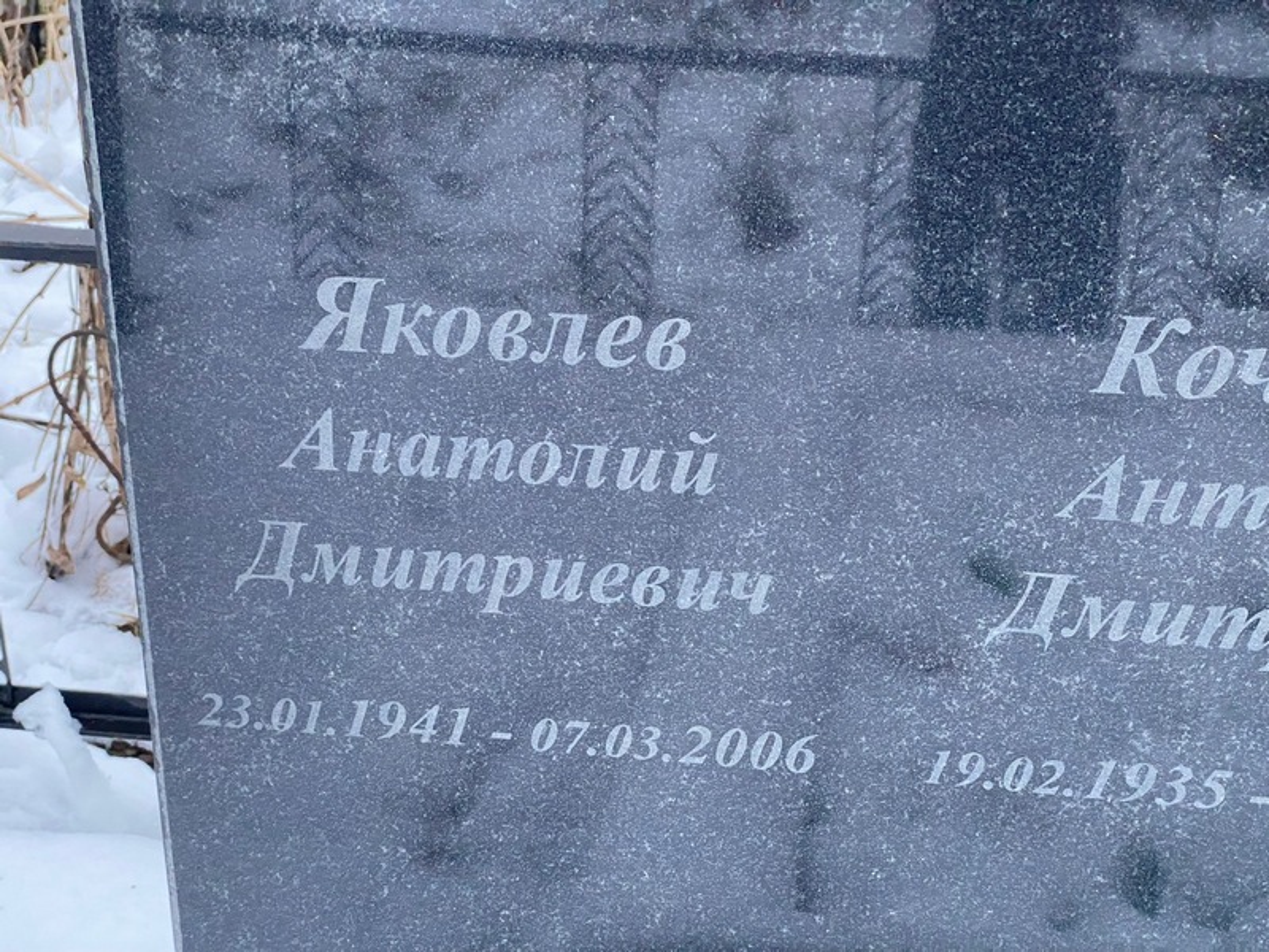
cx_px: 634
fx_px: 1906
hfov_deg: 36.8
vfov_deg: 28.0
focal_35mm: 52
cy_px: 476
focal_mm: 6
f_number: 2
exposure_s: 1/103
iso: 160
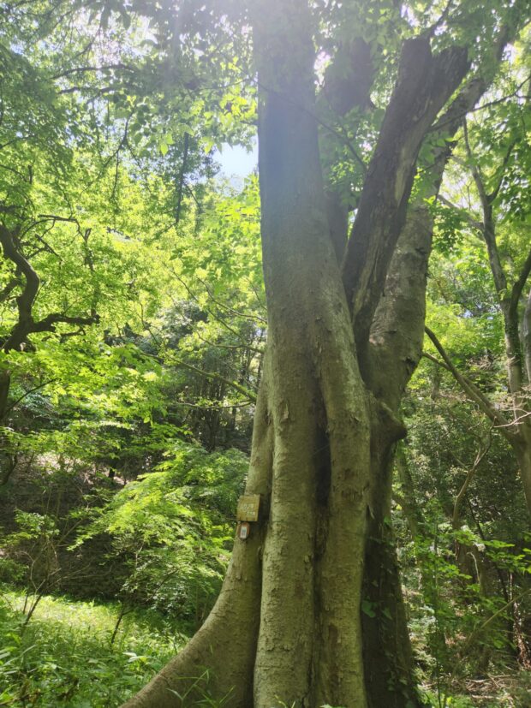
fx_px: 471
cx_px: 266
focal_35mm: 23
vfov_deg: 73.9
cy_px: 354
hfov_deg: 58.9
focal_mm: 5.4
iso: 40
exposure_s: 1/180
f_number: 1.8
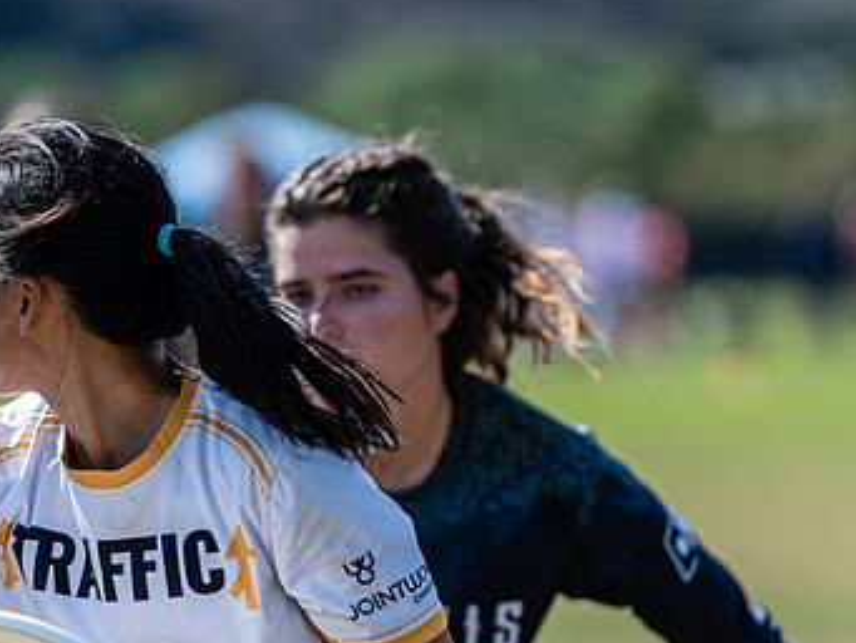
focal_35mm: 491
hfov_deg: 4.0
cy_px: 428
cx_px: 306
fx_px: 12146
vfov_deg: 3.0
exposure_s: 1/1250
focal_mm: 200
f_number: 3.2
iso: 100
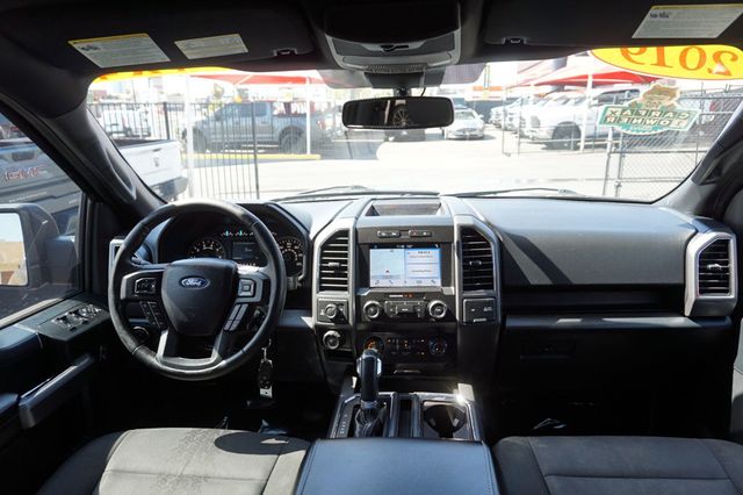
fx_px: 495
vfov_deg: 53.1
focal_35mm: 24
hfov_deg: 73.8
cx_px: 372
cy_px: 248
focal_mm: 16
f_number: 4
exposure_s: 1/60
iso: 100
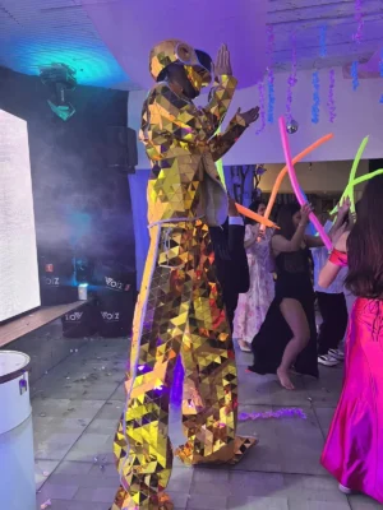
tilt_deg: -3.7
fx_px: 384
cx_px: 192
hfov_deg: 53.1
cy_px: 255
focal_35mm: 26
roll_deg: +0.4
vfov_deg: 67.3
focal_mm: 5.7
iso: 500
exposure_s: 1/40
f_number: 1.5
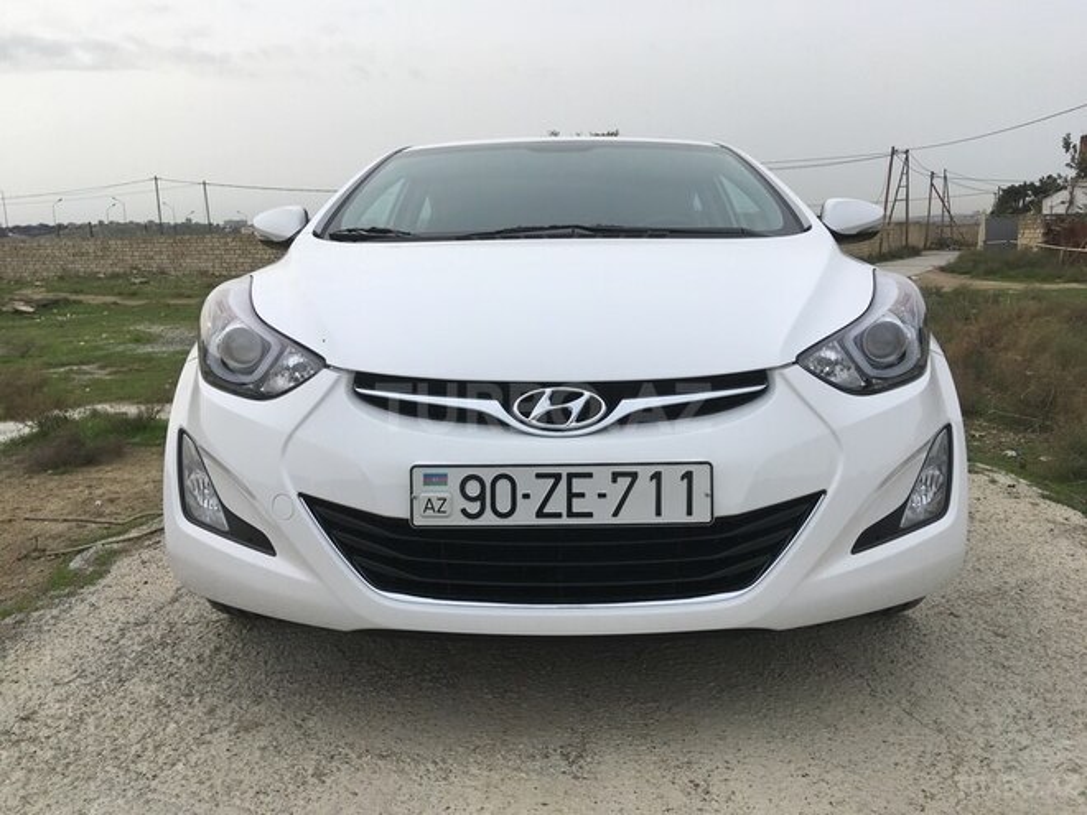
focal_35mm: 29
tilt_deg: -9.8
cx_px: 544
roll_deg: +2.3
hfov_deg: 61.7
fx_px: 911
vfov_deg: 48.2
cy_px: 408
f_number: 2.2
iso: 25
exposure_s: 1/620
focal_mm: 4.15
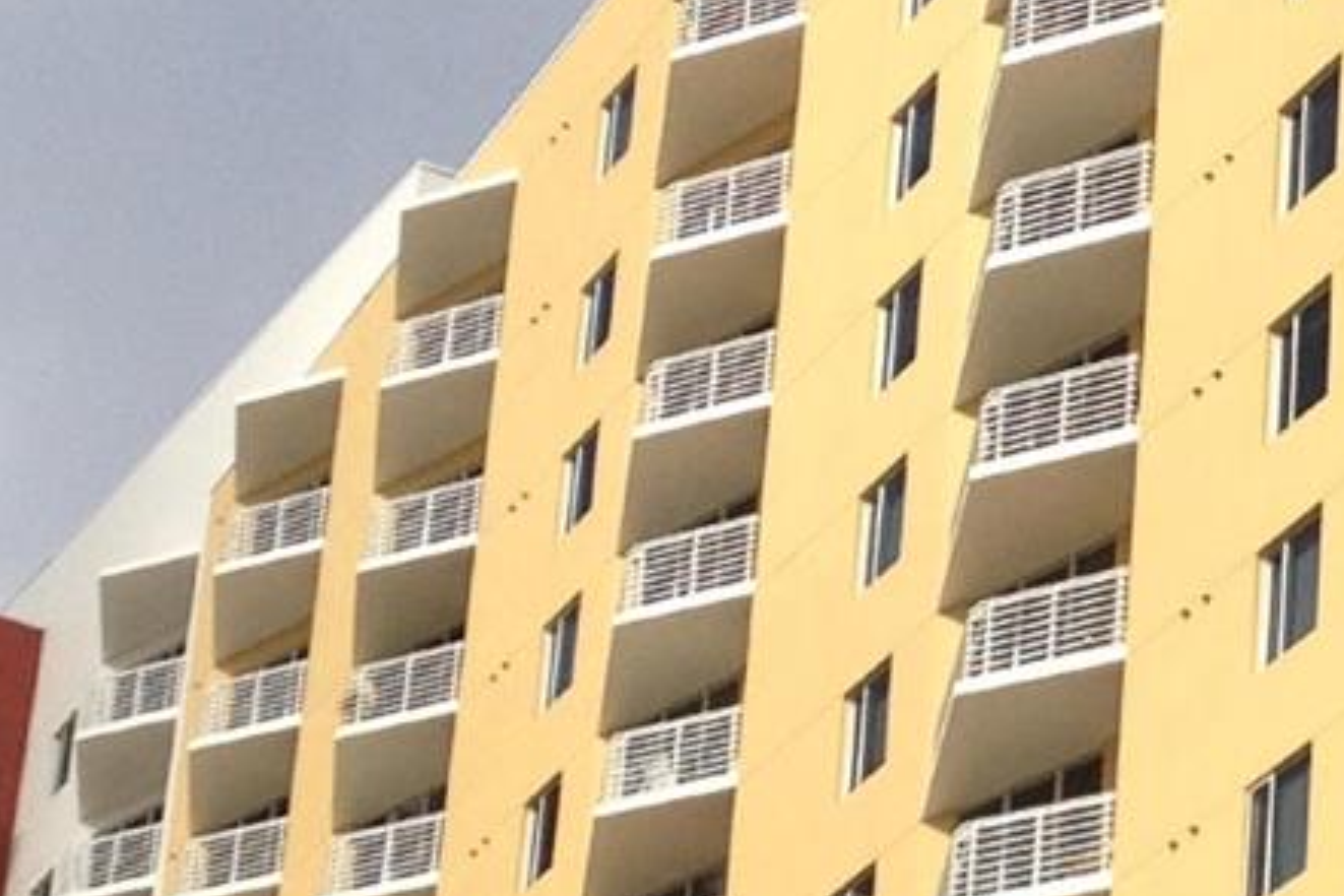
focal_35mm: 169
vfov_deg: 8.1
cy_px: 550
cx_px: 1502
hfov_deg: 12.0
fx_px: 6309
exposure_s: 1/2907
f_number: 2.4
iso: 50
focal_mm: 4.28
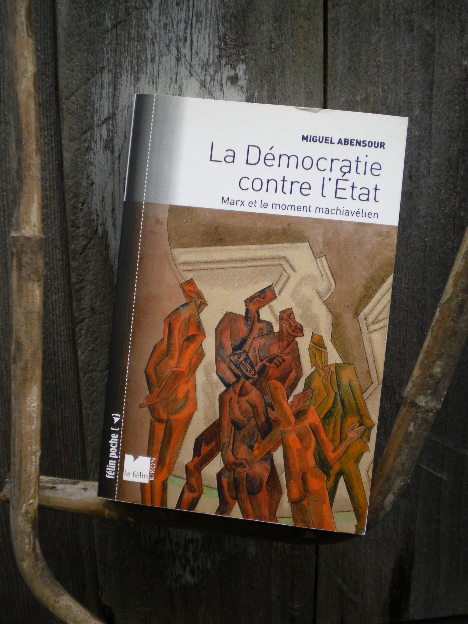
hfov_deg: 40.7
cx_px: 234
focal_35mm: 35
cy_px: 312
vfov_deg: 52.6
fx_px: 631
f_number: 3.1
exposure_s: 1/222
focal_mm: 6.3
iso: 80
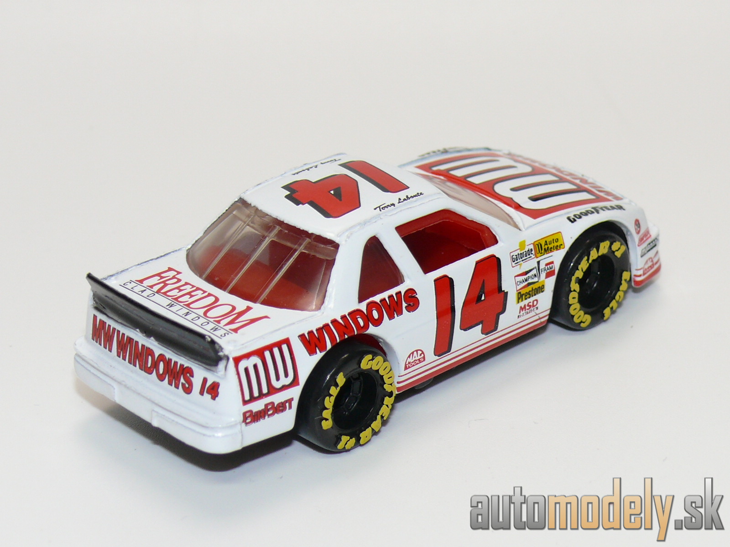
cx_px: 365
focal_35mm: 112
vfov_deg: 13.2
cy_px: 274
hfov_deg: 17.6
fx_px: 2362
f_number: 4
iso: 100
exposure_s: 1/30
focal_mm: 14.2
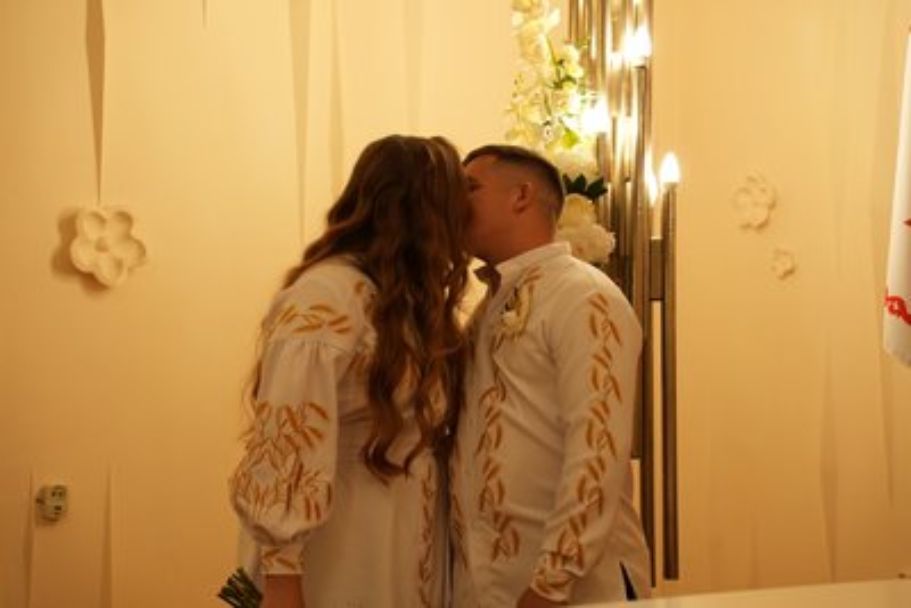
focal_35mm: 75
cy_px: 304
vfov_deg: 18.2
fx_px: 1898
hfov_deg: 27.0
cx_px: 456
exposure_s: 1/80
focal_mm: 75
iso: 500
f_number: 4.5
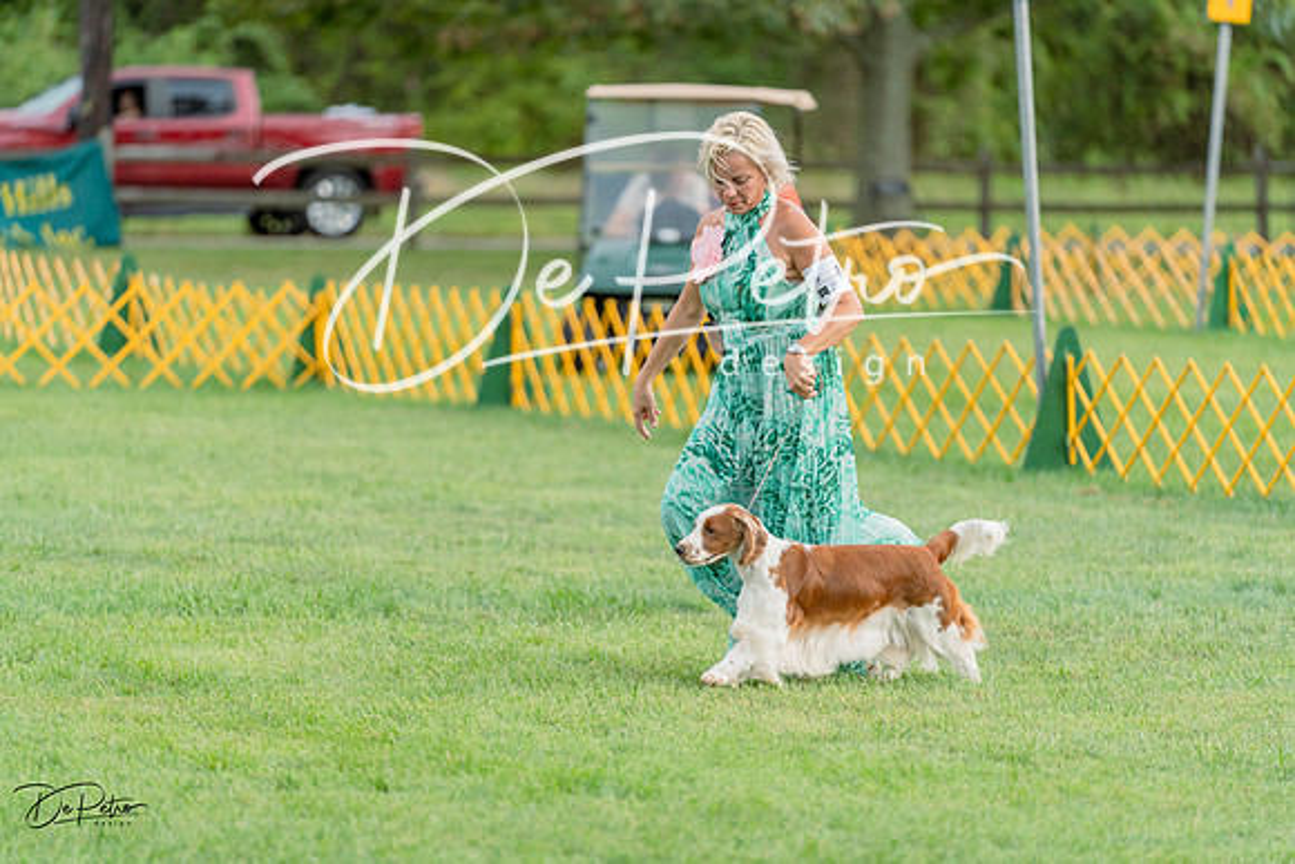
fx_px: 6692
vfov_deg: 7.4
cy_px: 432
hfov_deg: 11.1
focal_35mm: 186
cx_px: 648
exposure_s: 1/640
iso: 1000
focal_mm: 186
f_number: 2.8
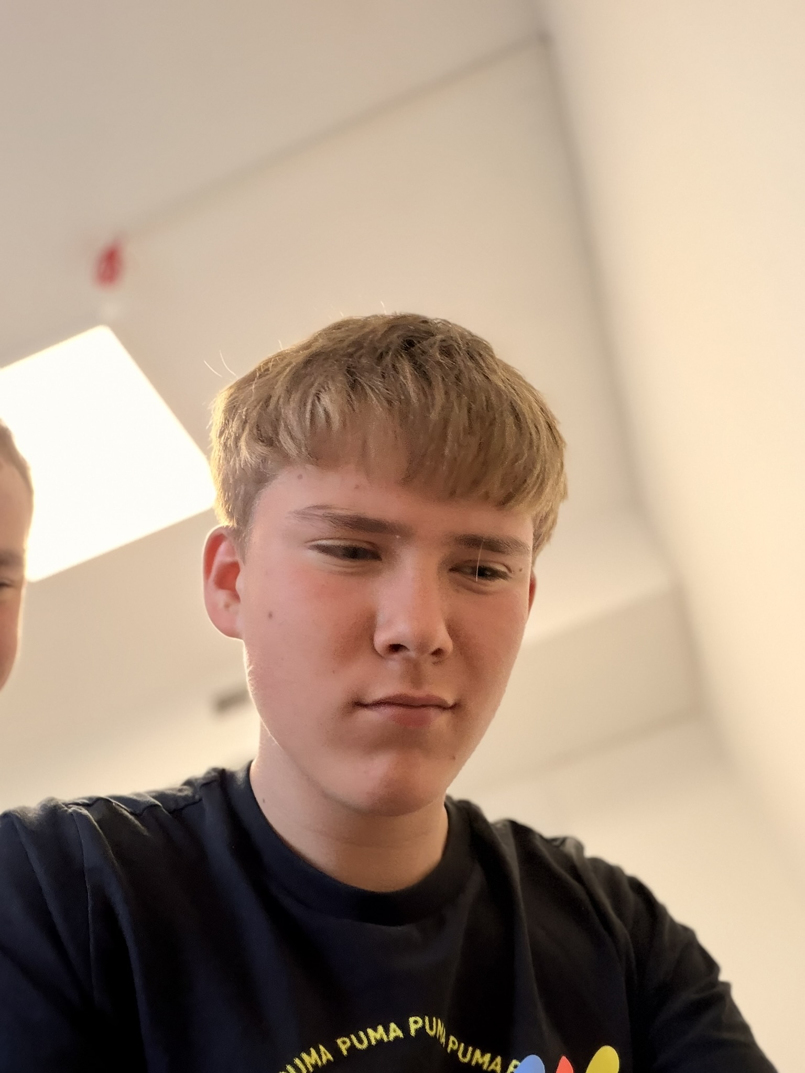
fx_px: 930
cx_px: 402
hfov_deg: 46.8
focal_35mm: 30
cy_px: 536
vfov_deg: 60.0
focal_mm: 2.71
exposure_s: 1/60
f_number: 1.9
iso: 320
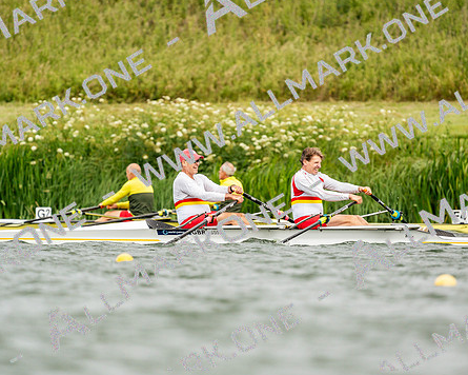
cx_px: 262
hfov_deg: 2.6
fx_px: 10167
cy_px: 190
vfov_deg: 2.1
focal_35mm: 734
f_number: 6.3
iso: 500
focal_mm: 600
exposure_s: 1/2000
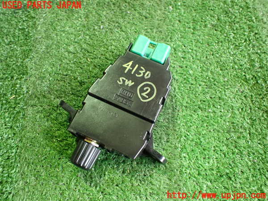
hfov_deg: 60.0
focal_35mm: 30
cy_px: 100
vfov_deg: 46.8
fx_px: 232
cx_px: 134
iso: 800
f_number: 2.3
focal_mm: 5.4
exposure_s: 1/50
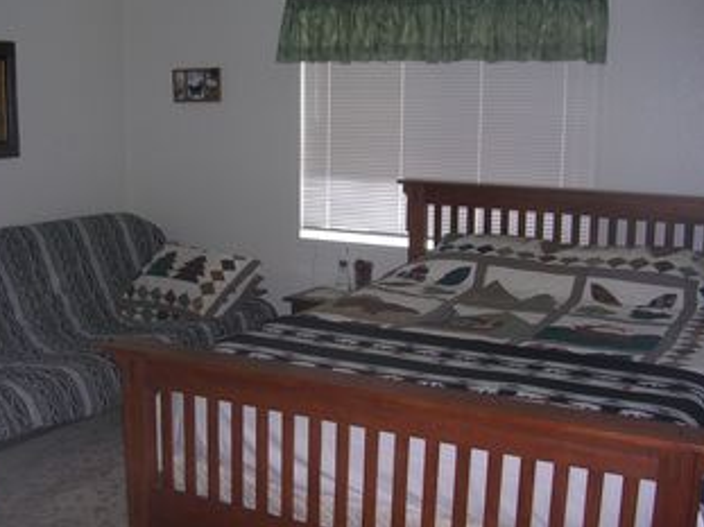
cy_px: 265
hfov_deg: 42.0
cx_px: 315
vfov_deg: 32.2
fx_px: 915
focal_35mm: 45
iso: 62
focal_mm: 5.8
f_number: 2.8
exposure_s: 1/60.1
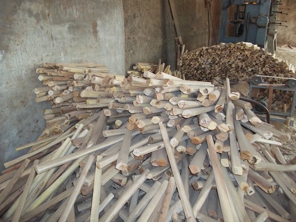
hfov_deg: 56.8
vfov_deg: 44.2
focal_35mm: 32
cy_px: 111
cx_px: 148
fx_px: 274
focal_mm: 5.7
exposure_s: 1/30
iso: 80
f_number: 2.9
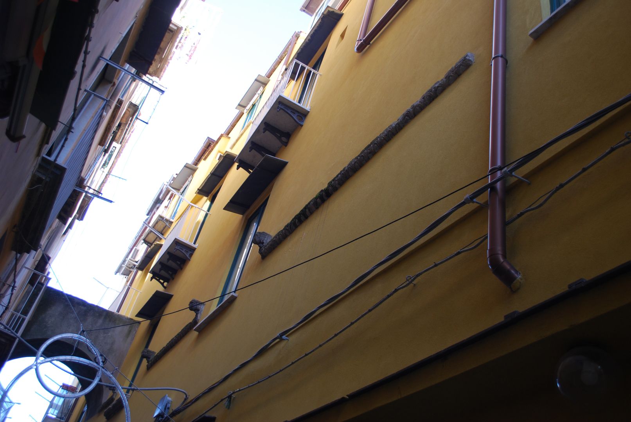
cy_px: 211
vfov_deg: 37.0
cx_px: 316
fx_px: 632
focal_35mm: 36
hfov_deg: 53.1
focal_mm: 24
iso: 200
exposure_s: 1/60
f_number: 4.2
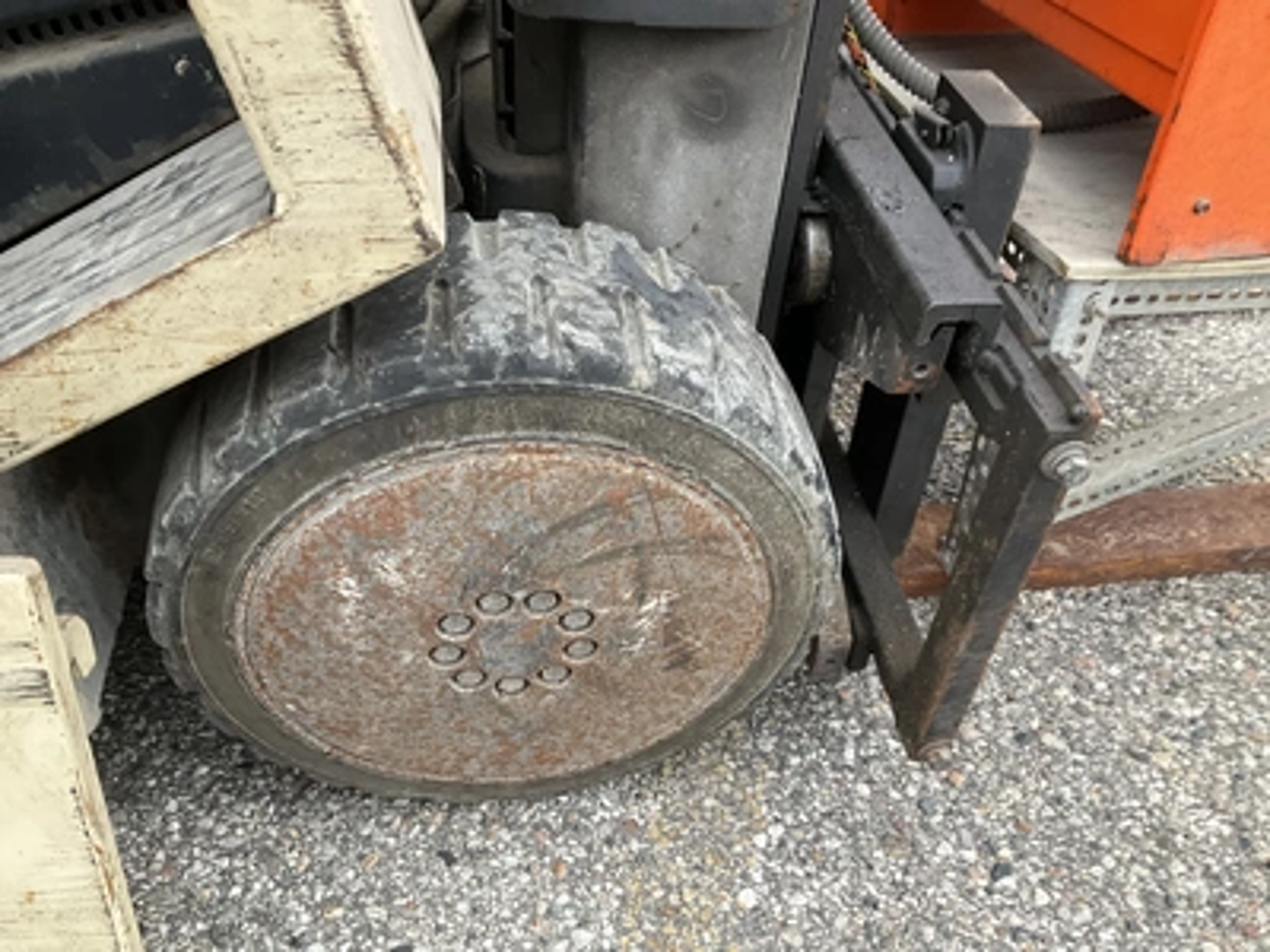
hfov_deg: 61.7
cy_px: 476
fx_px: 1064
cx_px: 635
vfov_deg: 48.2
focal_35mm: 29
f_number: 1.8
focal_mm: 3
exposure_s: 1/61
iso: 64
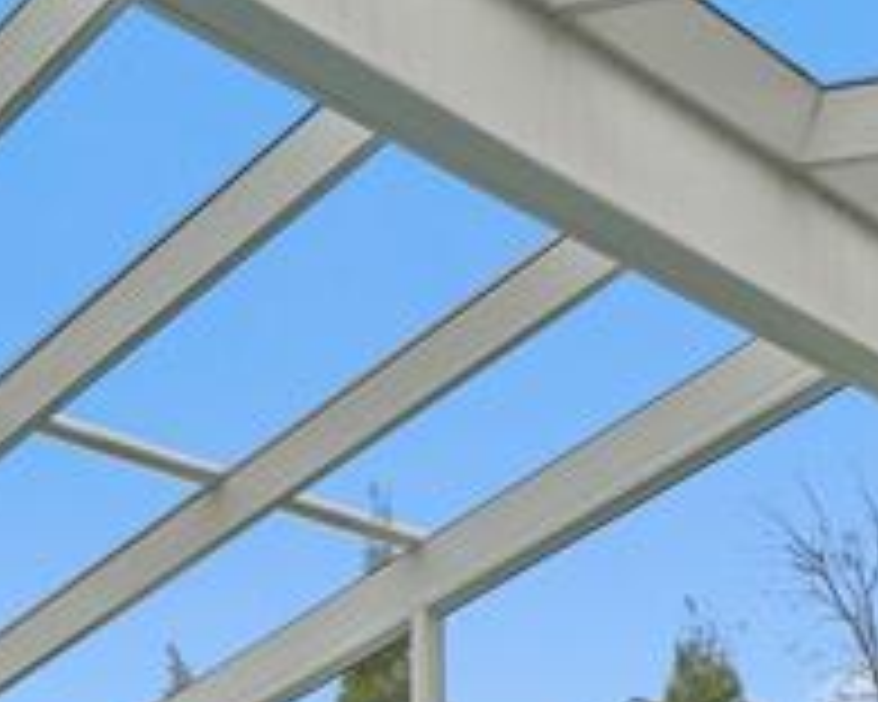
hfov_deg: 24.3
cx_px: -36
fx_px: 1923
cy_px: 1152
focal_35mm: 74
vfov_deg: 17.8
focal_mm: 10
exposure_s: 1/60
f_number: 9.5
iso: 400
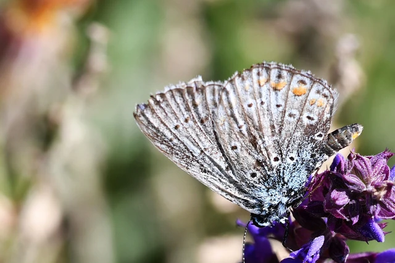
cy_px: 132
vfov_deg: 8.7
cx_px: 198
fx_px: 1722
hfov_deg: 13.1
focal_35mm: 157
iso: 200
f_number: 7.1
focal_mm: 105
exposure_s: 1/500
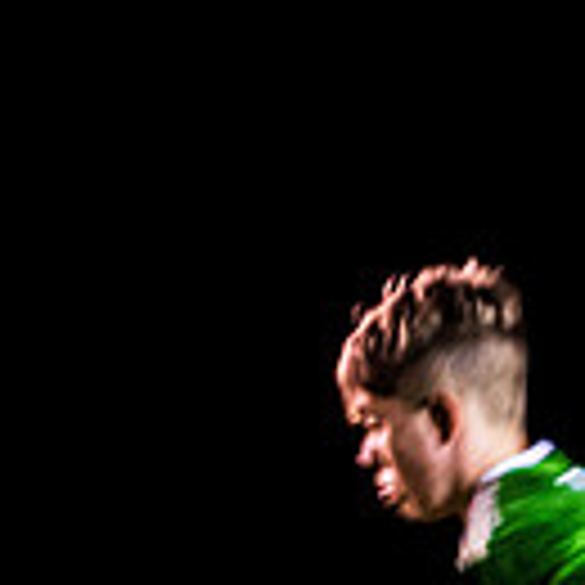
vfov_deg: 1.1
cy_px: 761
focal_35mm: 1582
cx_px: -361
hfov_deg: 1.1
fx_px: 30248
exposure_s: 1/25
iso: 3200
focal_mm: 400
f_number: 2.8
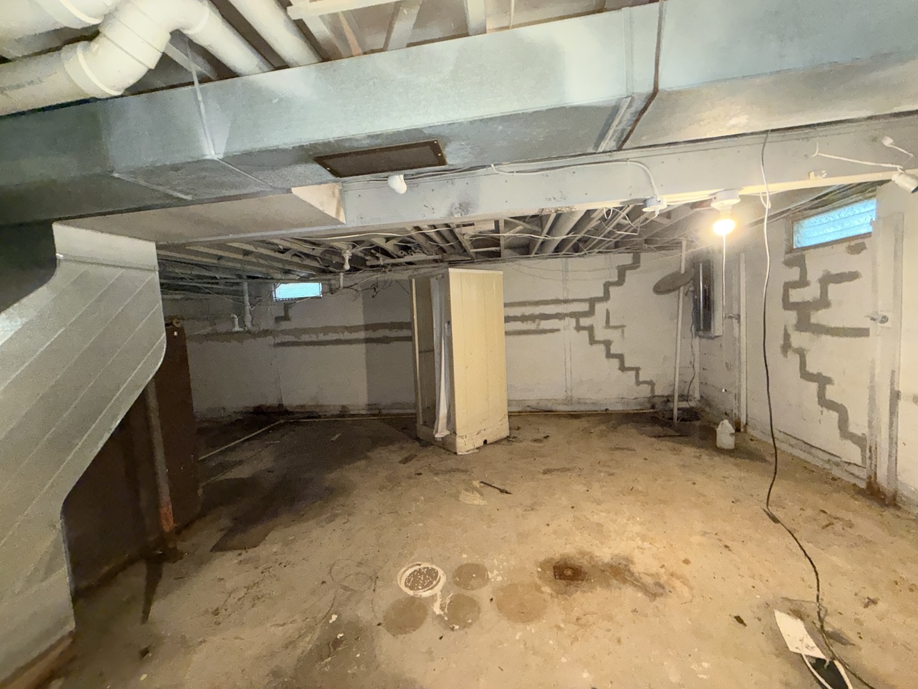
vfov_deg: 85.7
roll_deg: +4.4
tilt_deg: -6.9
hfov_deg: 102.1
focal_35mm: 14
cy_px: 344
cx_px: 459
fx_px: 371
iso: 800
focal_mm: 2.22
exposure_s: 1/60
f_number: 2.2
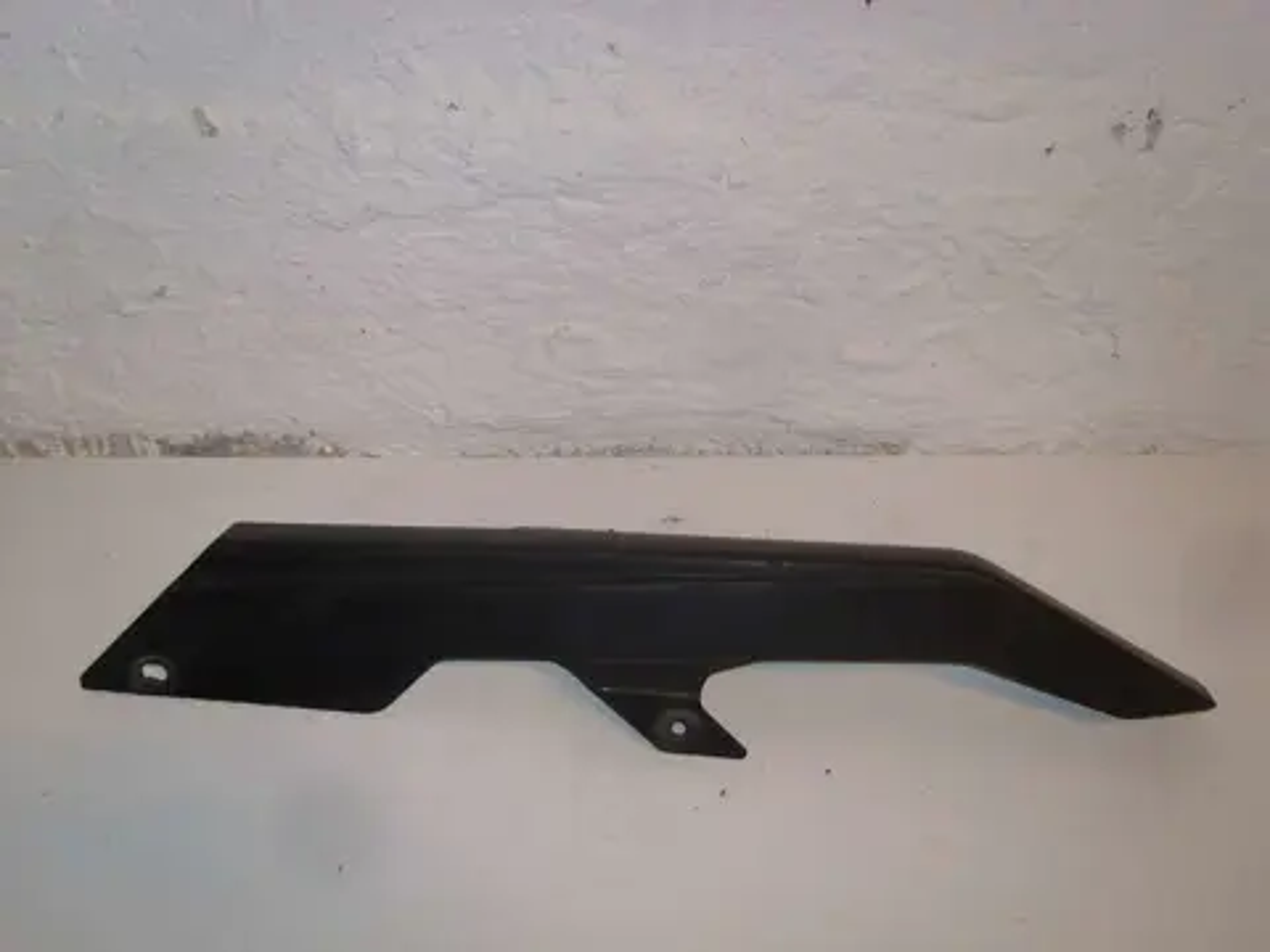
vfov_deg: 40.7
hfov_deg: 52.6
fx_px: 1284
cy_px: 476
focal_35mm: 35
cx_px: 635
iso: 50
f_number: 2.8
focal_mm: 5.8
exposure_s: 1/30
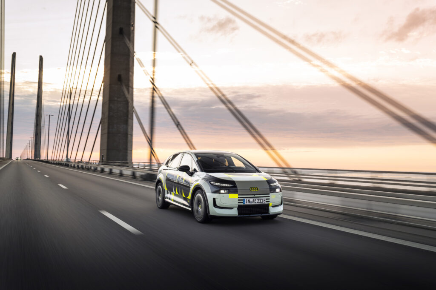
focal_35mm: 35
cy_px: 145
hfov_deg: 54.4
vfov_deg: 37.8
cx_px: 218
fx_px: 424
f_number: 9
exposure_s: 1/30
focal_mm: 35
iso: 200
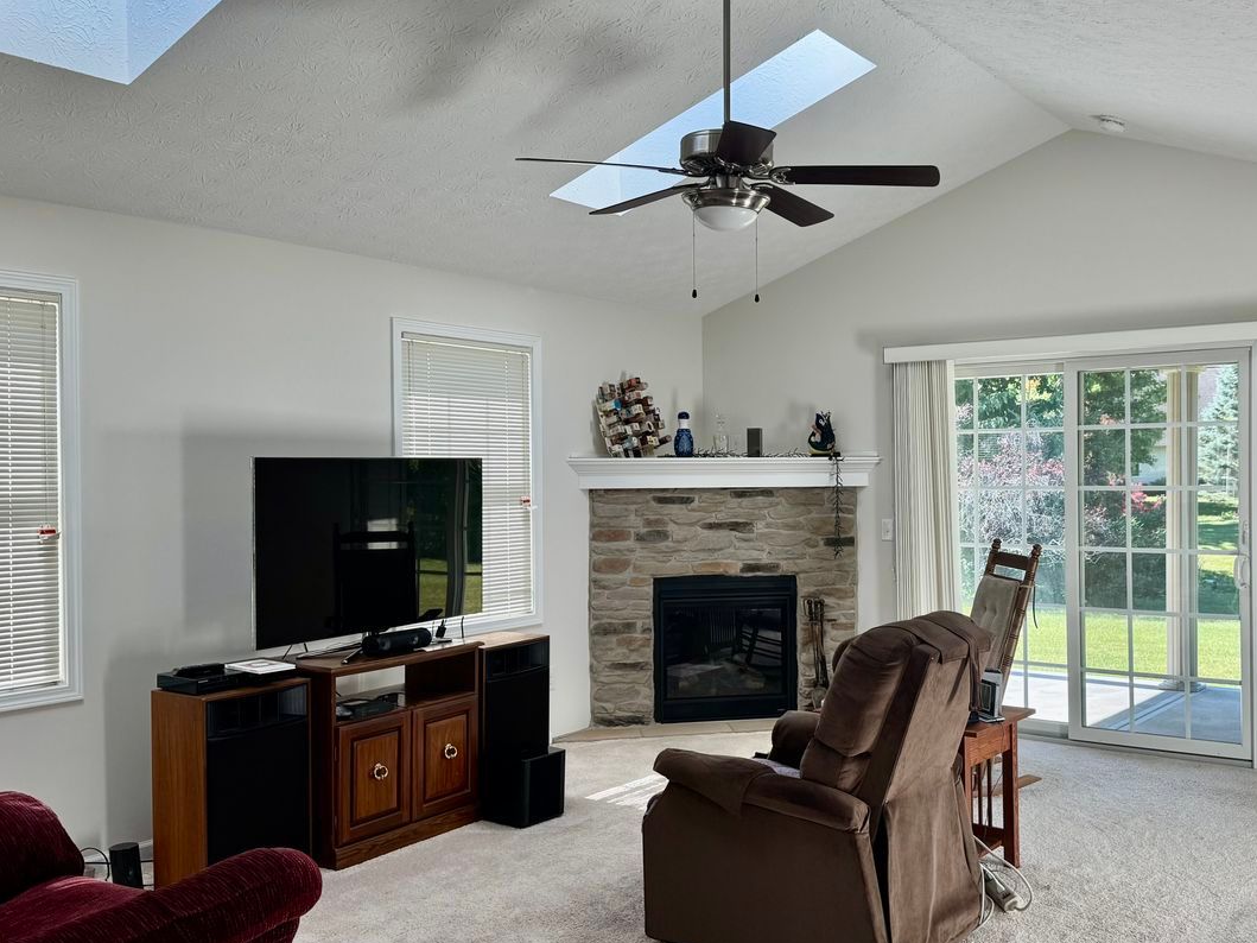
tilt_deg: -1.1
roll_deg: +0.6
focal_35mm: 34
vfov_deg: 41.8
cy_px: 477
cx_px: 756
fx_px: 1234
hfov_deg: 53.6
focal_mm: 6.76
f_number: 1.78
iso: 64
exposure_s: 1/221
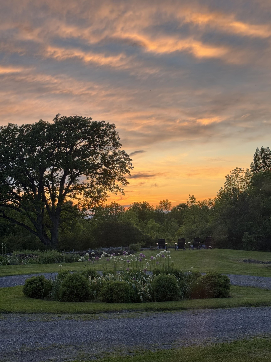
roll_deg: +2.7
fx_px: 501
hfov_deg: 30.3
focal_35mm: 48
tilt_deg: +8.0
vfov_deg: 39.7
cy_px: 181
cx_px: 136
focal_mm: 6.76
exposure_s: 1/121
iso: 64
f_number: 1.78
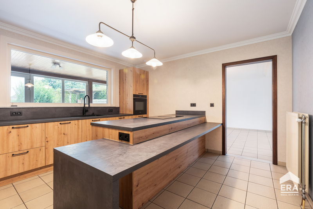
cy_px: 104
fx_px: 139
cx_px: 156
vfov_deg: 73.7
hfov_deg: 96.7
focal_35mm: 16
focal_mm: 16
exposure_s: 5
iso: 250
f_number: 11
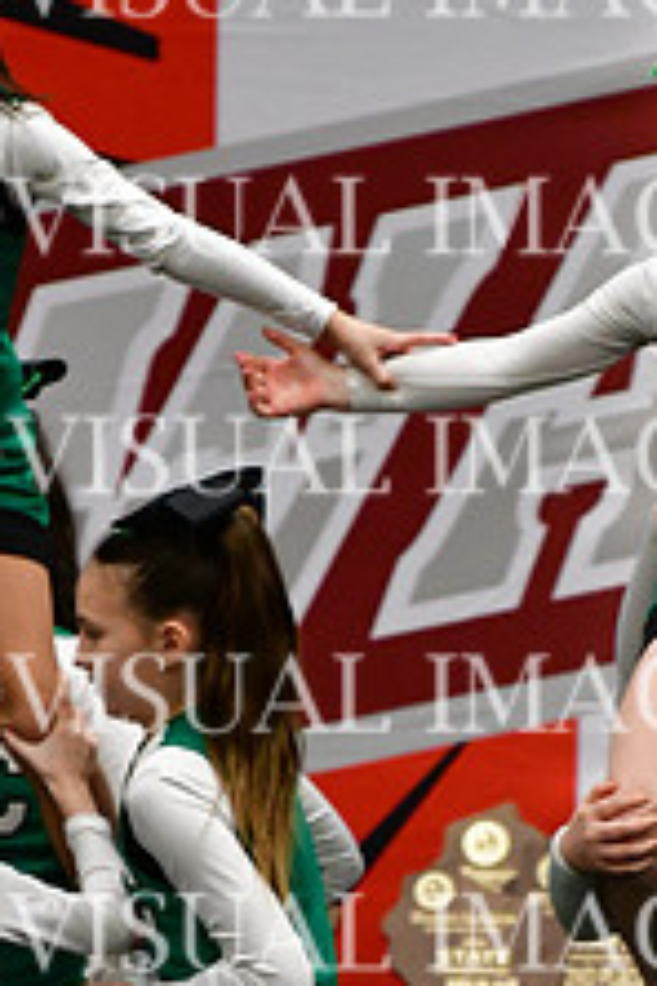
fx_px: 21488
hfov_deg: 1.8
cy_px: 813
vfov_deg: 2.6
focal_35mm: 785
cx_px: 775
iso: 4000
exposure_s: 1/800
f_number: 2.8
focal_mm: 200
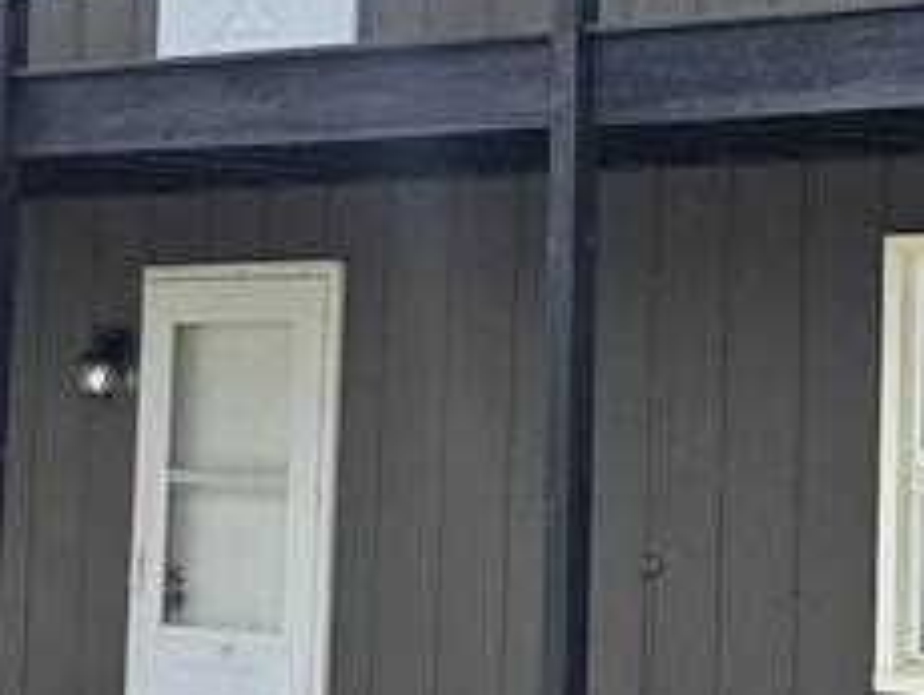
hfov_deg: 15.2
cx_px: 832
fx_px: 3420
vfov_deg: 11.5
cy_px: 76
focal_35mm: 128
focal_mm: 6.5
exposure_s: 1/7329
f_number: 1.4
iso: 64
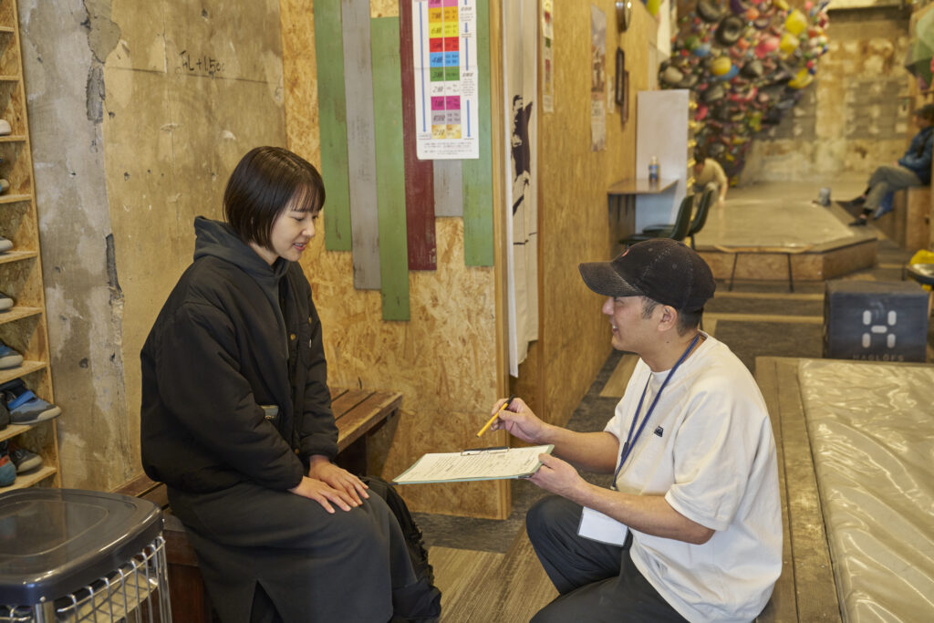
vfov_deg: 36.0
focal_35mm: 37
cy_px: 312
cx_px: 467
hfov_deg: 51.9
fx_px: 960
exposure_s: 1/60
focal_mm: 37
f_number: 4
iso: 1000
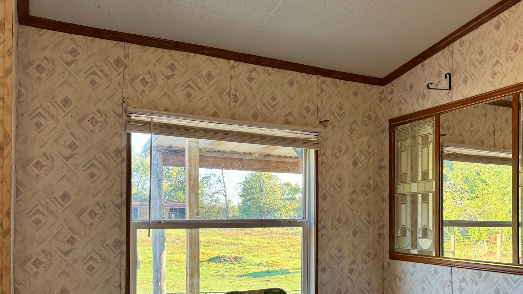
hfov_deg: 53.0
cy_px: 209
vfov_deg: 31.6
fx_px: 513
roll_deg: -0.5
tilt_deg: +0.7
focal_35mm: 37
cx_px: 346
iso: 125
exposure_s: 1/120
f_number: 1.78
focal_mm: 6.76
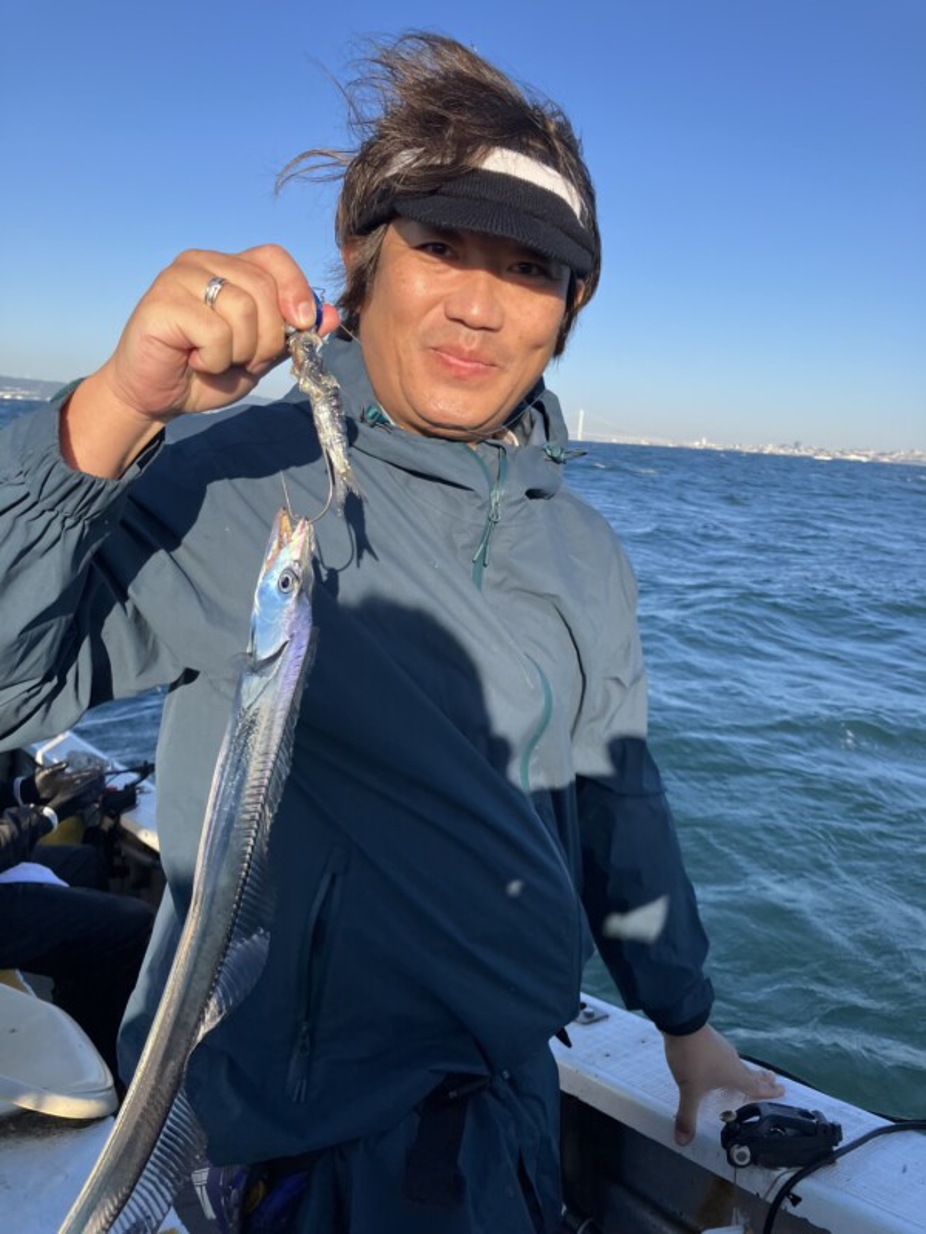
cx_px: 463
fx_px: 999
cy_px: 617
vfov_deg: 63.4
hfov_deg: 49.7
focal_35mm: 28
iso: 32
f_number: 1.8
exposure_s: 1/1279
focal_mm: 3.99
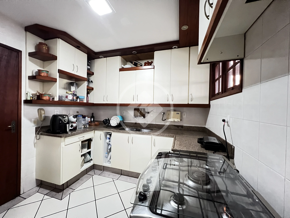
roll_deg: -1.5
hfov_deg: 106.2
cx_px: 145
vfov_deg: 89.9
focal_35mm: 13
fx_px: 109
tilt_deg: -1.0
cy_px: 109
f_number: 1.8
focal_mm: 1.57
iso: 2000
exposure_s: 1/30
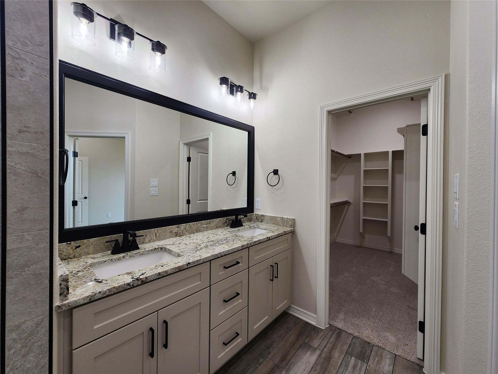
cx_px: 249
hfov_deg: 106.2
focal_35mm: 13
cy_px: 187
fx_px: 187
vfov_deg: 89.9
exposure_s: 1/60
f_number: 2.2
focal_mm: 2.2
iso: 50
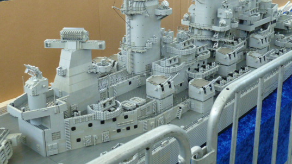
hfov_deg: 42.8
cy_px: 39
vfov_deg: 24.6
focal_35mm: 48
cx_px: 161
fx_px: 372
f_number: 3.6
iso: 400
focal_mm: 6.1
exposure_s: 1/10
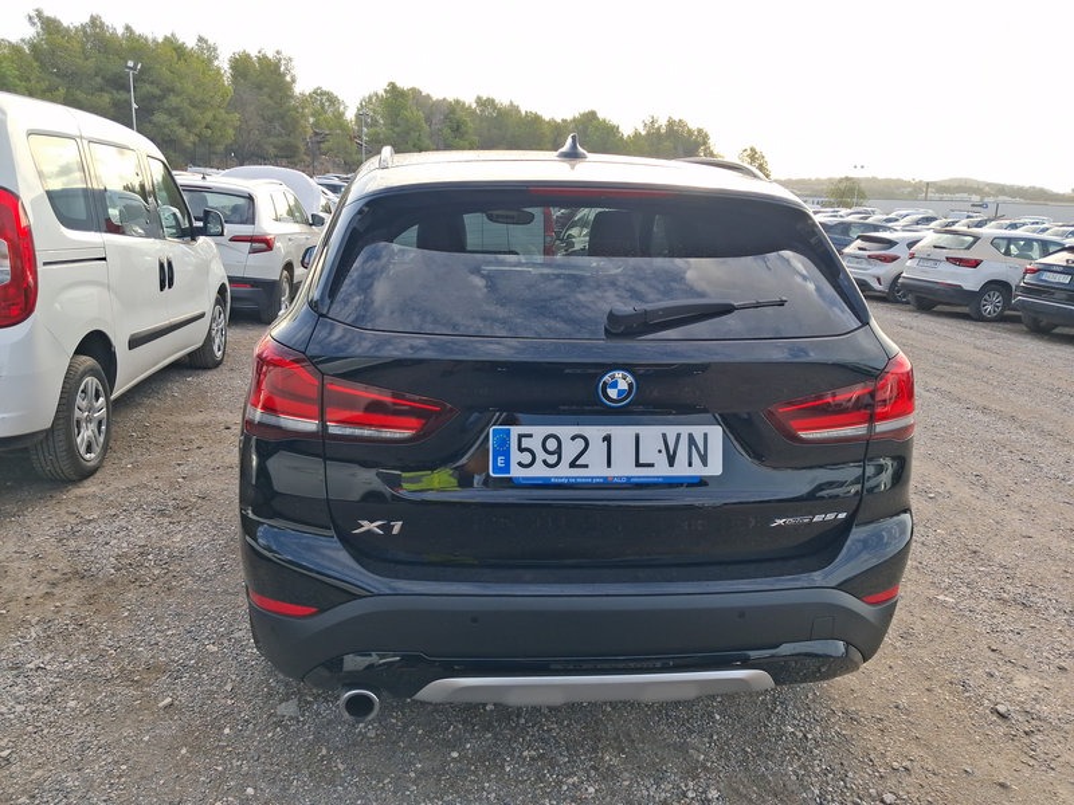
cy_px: 402
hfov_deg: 65.3
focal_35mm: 27
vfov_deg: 51.4
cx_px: 537
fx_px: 838
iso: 20
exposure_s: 1/252
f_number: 1.8
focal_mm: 4
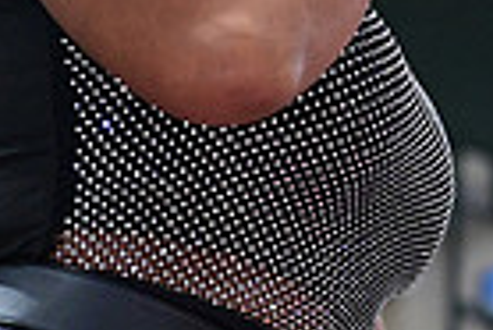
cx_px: 394
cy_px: -319
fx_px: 2851
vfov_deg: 6.4
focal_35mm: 208
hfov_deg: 9.9
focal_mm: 50
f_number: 3.2
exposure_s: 1/1000
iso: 6400
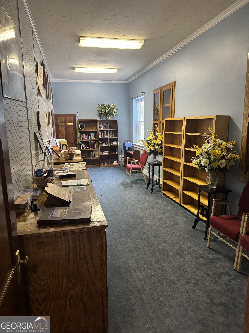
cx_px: 124
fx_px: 230
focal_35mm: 24
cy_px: 166
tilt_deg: -10.2
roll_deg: +1.6
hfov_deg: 56.8
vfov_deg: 71.6
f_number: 1.78
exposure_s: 1/60
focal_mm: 6.76
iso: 500
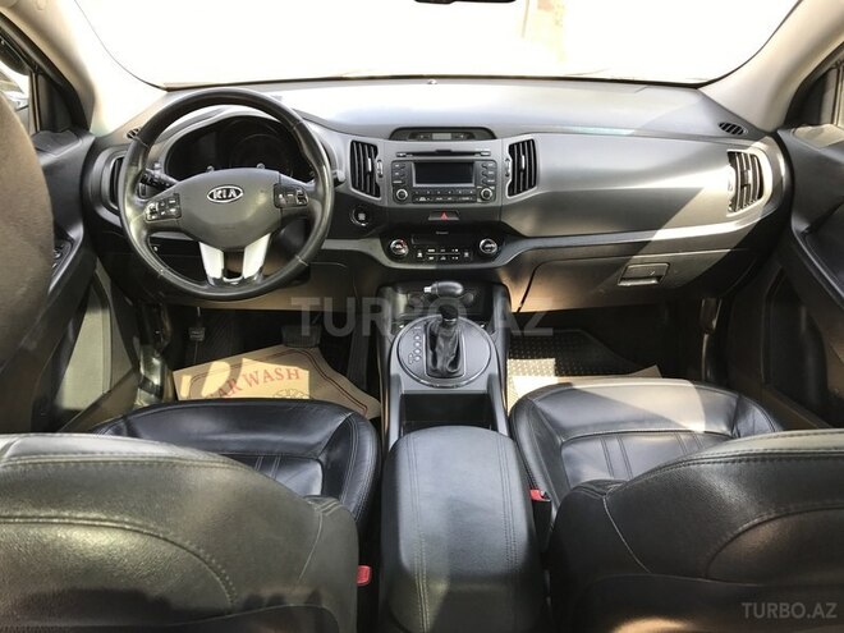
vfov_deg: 49.7
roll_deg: +4.6
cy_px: 316
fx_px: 683
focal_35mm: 28
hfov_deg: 63.4
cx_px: 422
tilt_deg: -28.4
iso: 20
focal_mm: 3.99
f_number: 1.8
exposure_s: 1/106
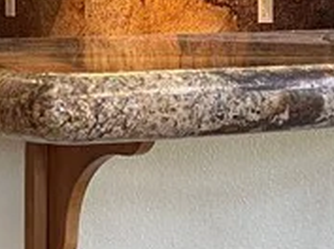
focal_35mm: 145
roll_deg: +0.5
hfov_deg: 13.6
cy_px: 77
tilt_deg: -5.6
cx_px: 72
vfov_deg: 10.2
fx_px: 1396
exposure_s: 1/60
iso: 80
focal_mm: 5.1
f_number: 1.6
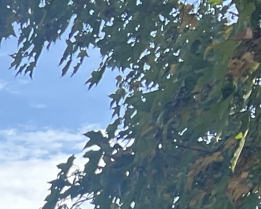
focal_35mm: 166
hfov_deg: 10.7
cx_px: -254
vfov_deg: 7.9
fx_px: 1282
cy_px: 639
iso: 50
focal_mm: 5.7
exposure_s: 1/1377
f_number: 1.5
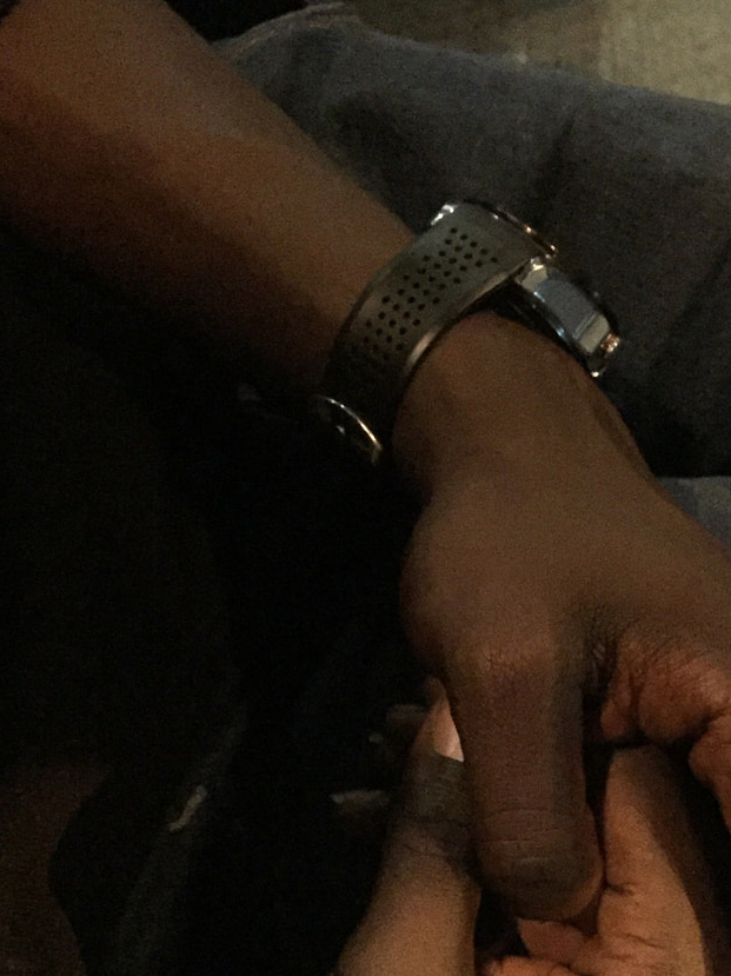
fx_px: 1578
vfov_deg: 33.1
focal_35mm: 56
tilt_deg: -57.8
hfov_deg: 25.9
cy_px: 821
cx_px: 486
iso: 2000
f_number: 2.2
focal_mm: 4.15
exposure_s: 1/17
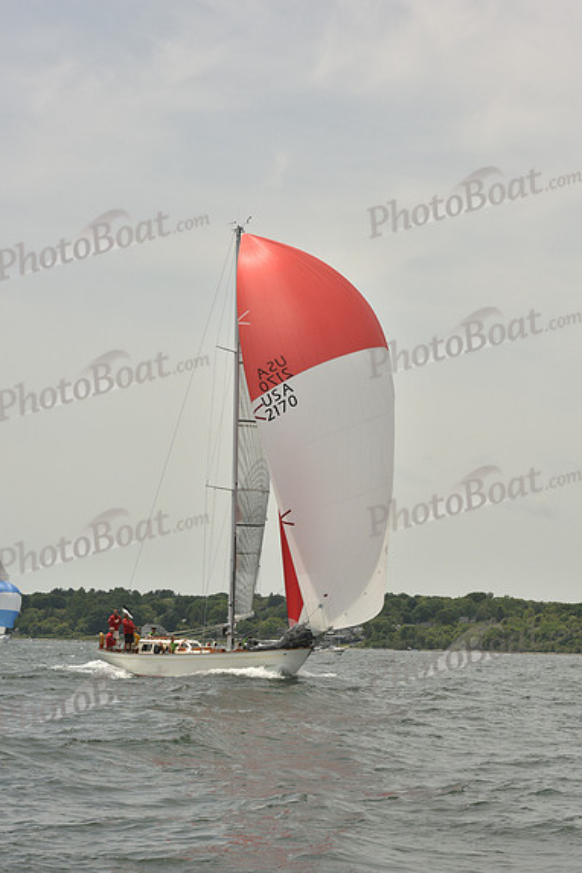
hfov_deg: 16.5
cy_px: 440
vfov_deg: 24.5
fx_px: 2013
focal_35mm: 83
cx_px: 289
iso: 400
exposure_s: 1/1000
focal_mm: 82
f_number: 13
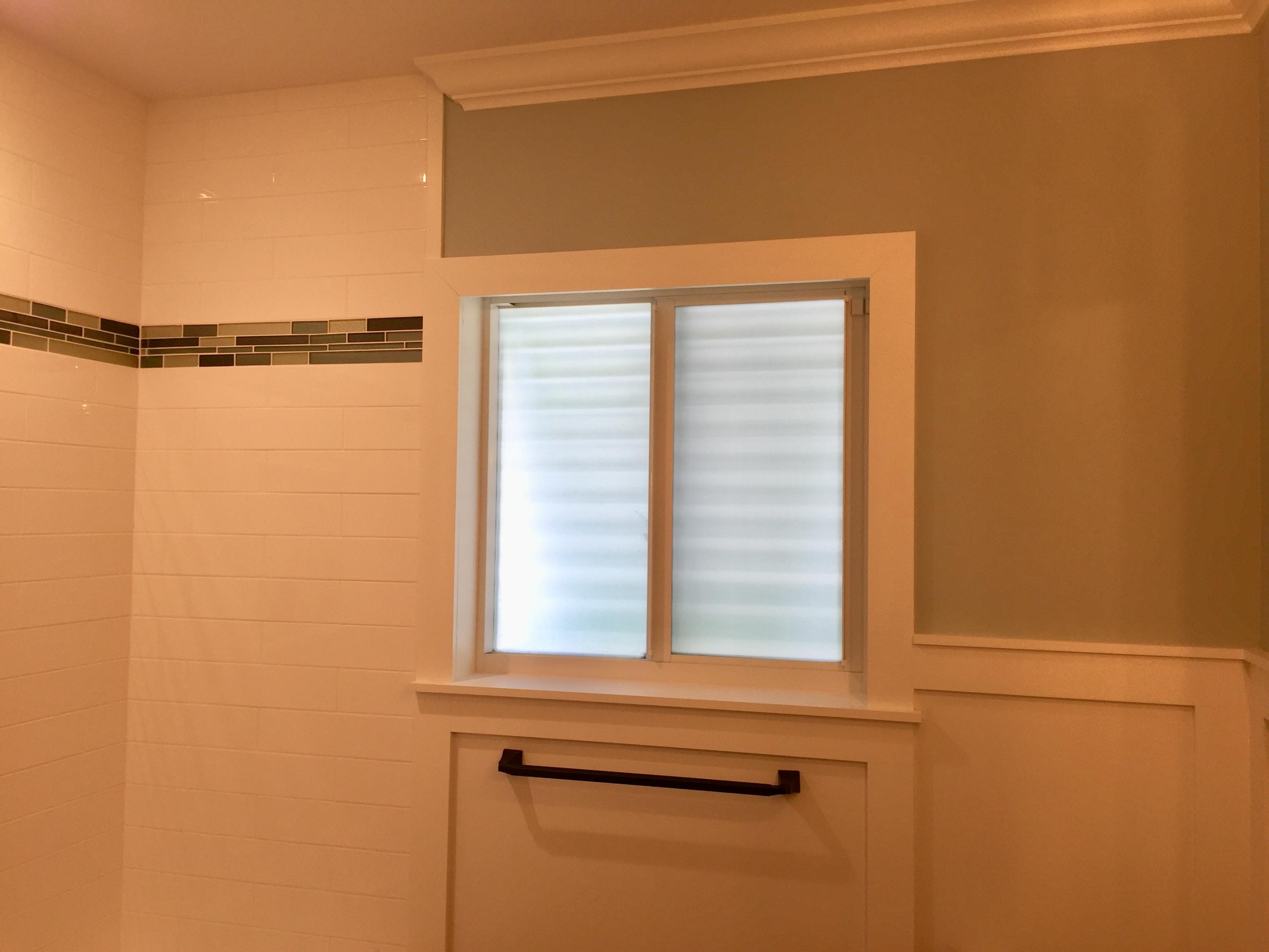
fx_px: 1063
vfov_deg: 48.2
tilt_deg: +0.9
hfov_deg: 61.7
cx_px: 634
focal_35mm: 29
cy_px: 476
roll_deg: -1.5
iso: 32
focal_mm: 4.15
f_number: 2.2
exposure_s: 1/60
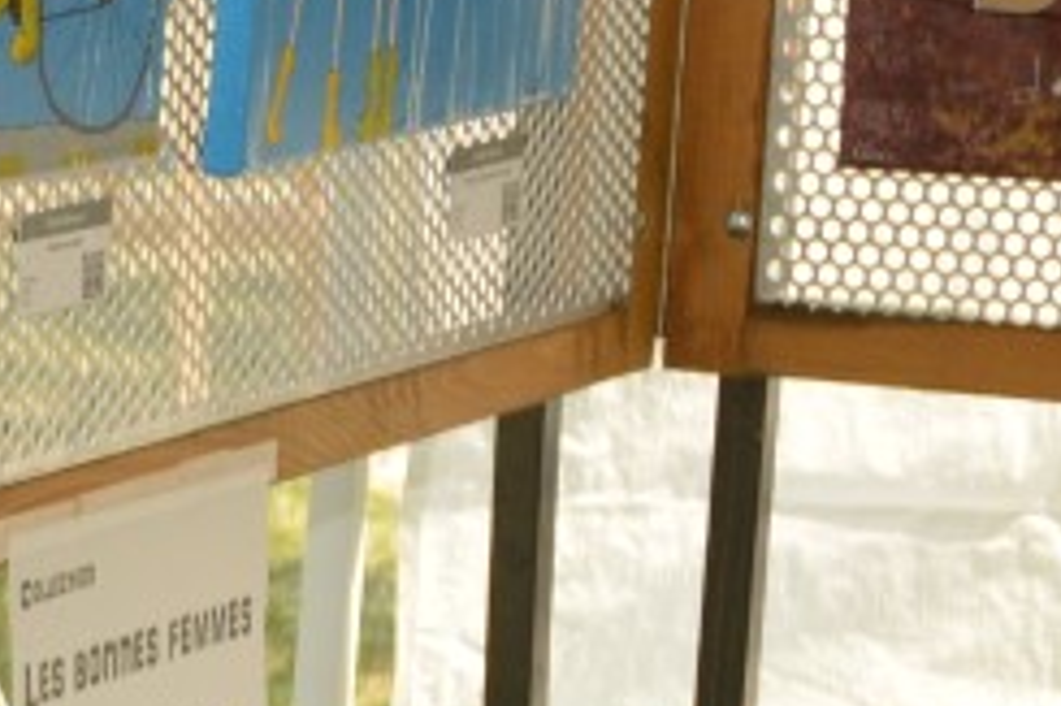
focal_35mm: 298
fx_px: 8777
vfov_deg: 4.6
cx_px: -1273
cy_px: 819
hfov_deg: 6.6
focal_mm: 45
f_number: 8
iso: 400
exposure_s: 1/250
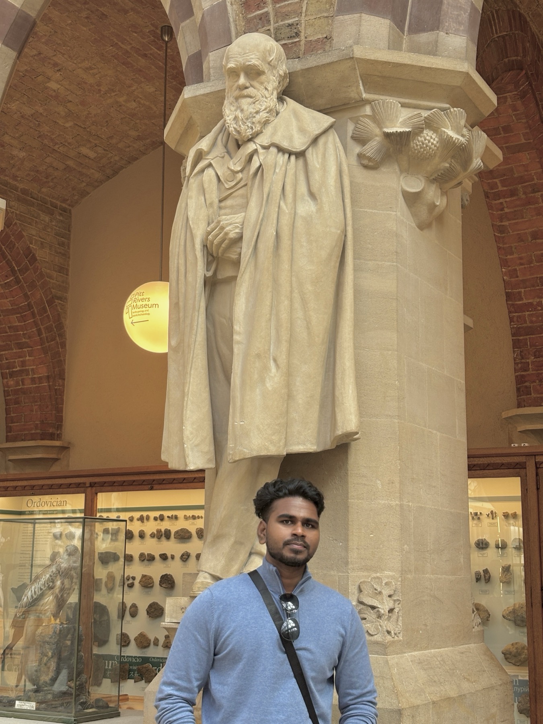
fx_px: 1088
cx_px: 272
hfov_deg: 28.0
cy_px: 362
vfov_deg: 36.8
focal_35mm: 52
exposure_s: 1/71
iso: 50
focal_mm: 5.96
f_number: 1.6
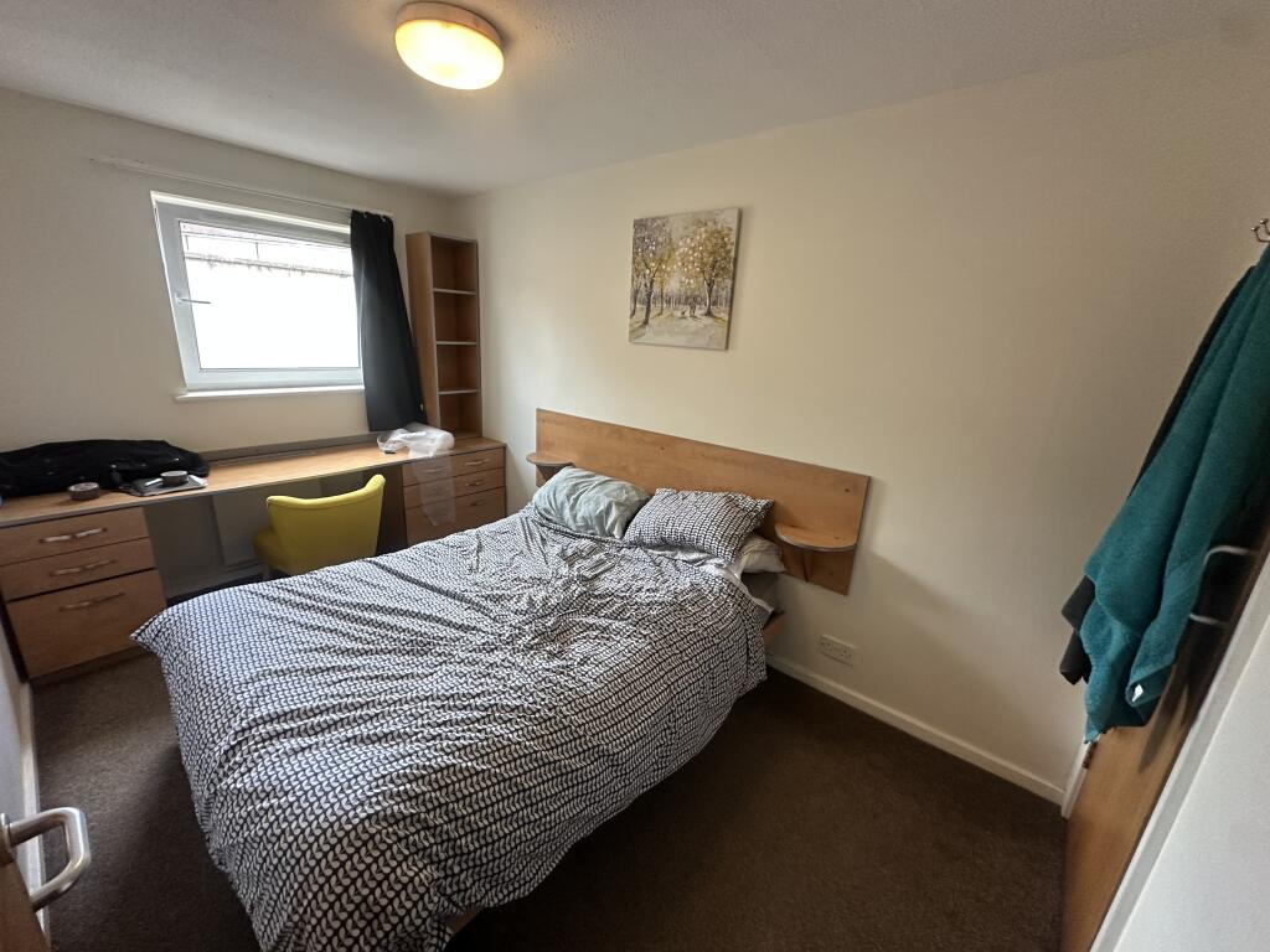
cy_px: 476
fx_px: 514
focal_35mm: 14
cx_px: 635
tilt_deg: -15.6
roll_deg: -4.0
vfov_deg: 85.7
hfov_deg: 102.1
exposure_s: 1/100
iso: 250
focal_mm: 2.22
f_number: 2.2
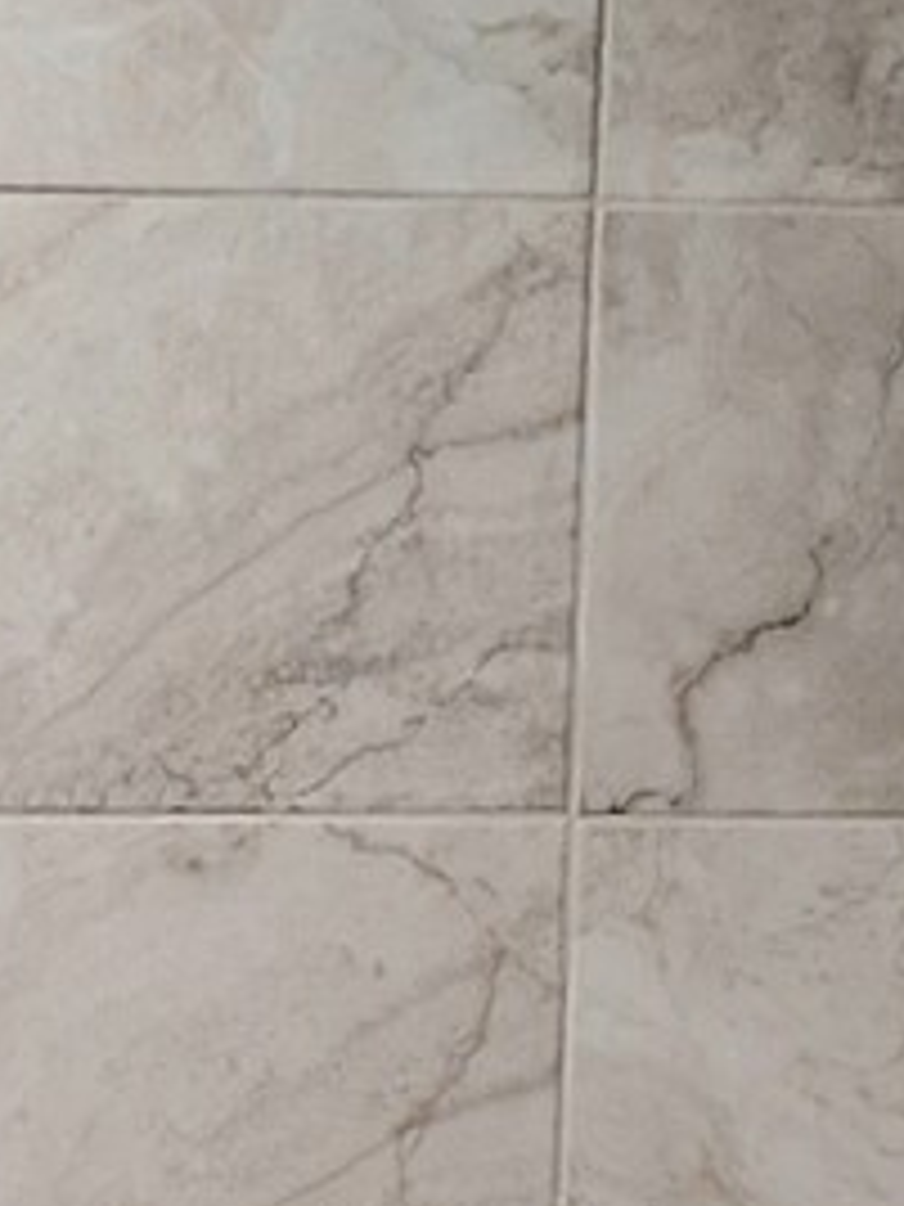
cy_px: 1778
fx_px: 5397
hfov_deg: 9.3
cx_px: -445
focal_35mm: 155
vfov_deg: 12.2
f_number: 1.8
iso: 250
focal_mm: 3.98
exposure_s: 1/100
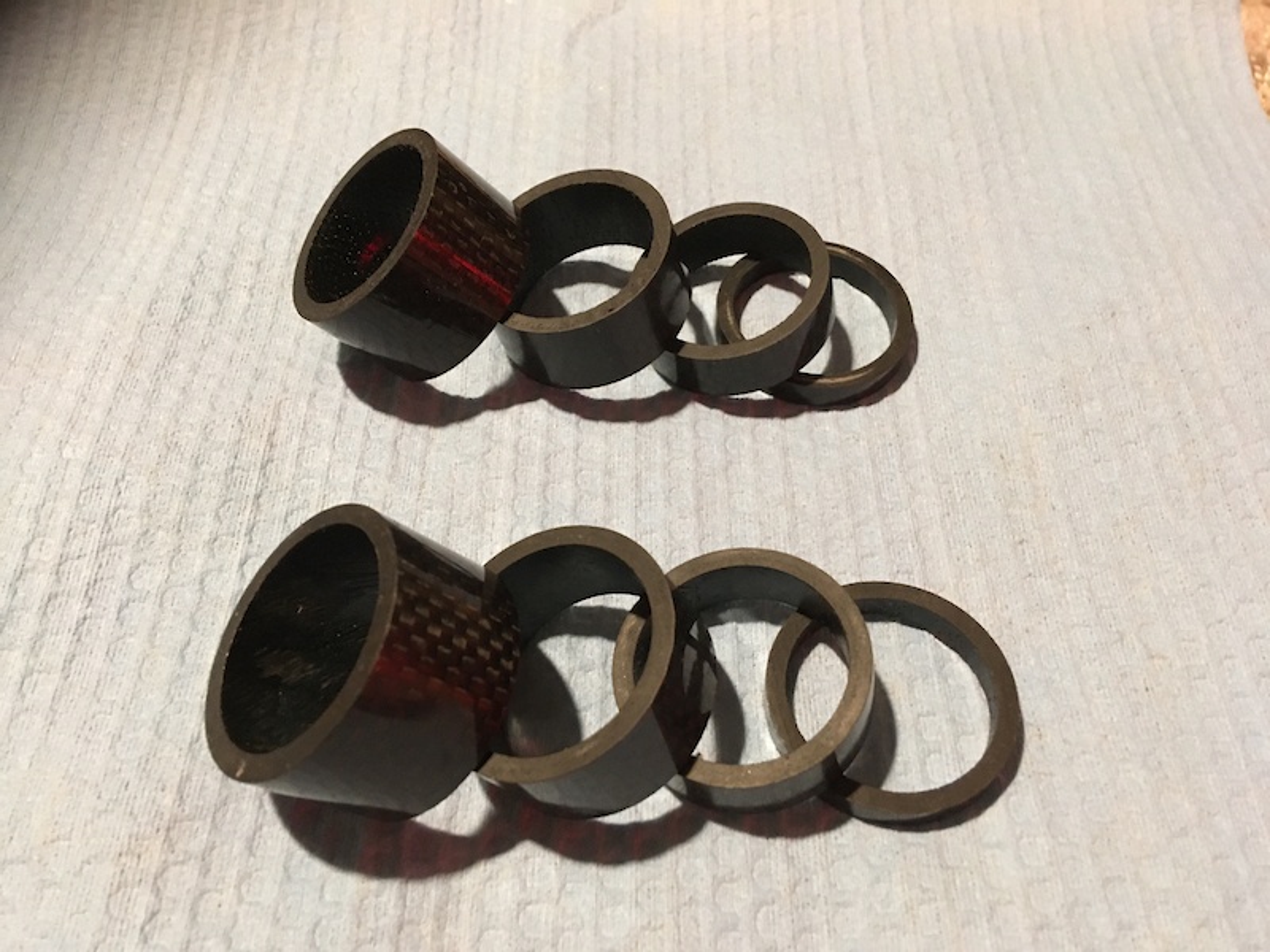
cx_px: 635
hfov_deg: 61.7
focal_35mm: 29
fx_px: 1064
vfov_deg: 48.2
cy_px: 476
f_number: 2.2
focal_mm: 4.15
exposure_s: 1/15
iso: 400
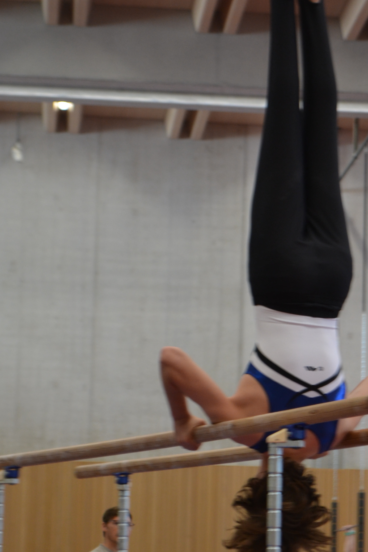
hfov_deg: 10.0
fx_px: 2098
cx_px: 245
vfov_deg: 15.0
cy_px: 365
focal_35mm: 137
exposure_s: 1/25
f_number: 5.6
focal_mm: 55
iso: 400
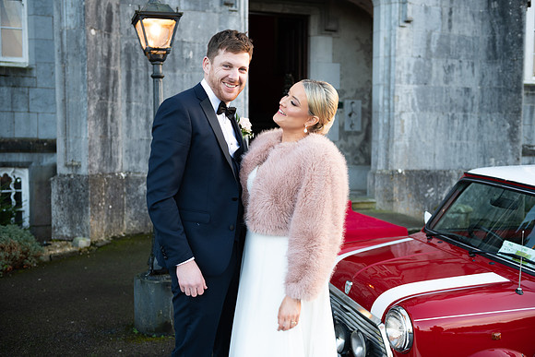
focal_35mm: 42
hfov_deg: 46.4
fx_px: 624
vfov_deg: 31.9
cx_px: 268
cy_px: 178
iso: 250
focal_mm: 42
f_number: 3.5
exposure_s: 1/160
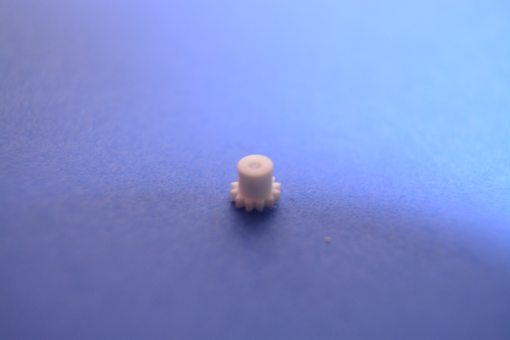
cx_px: 255
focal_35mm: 48
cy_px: 170
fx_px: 680
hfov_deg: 41.1
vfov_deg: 28.1
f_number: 4.8
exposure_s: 1/30
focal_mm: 32
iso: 1800
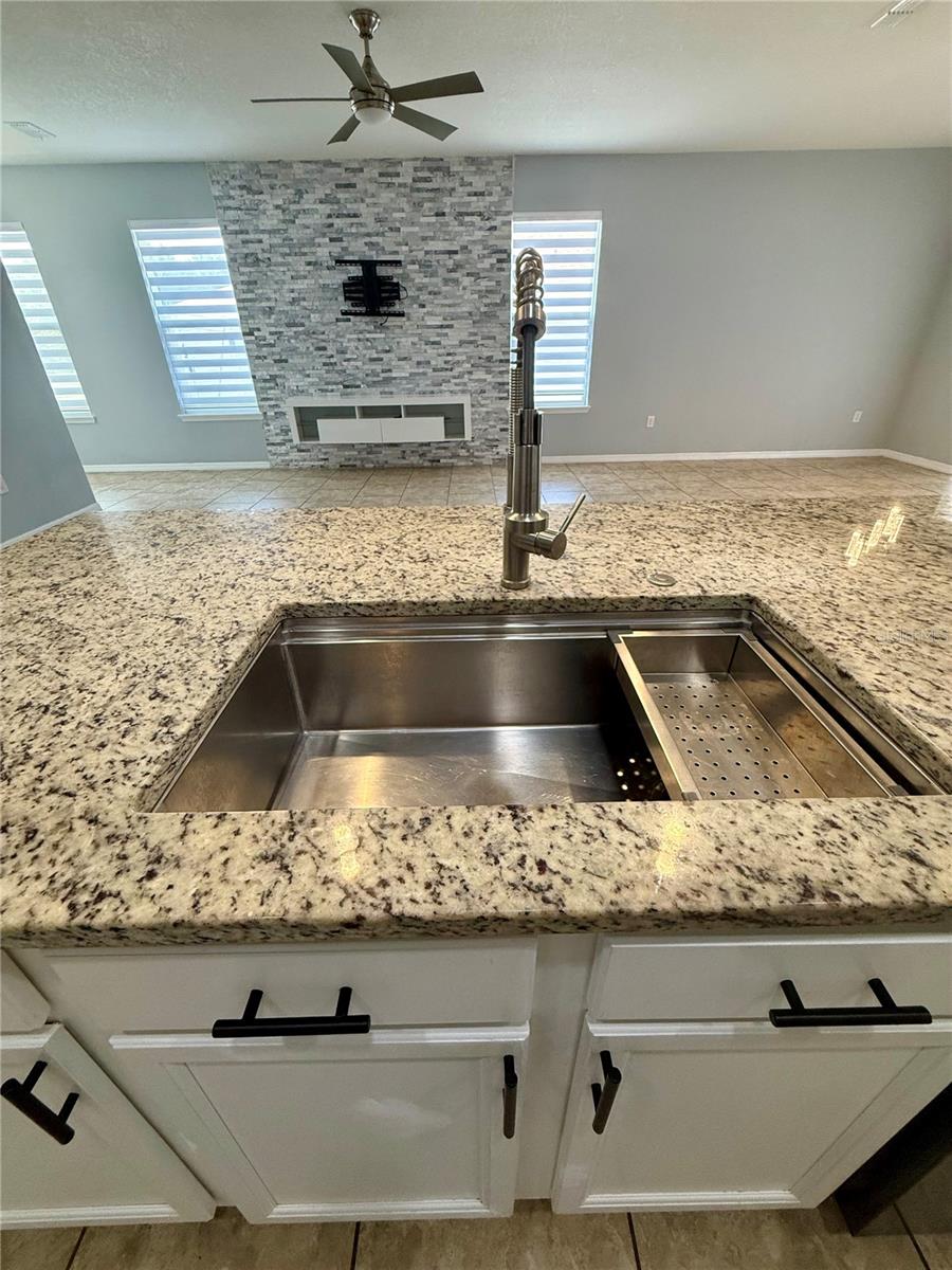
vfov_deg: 102.1
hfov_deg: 85.7
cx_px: 476
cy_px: 635
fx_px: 513
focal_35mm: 14
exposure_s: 1/120
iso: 320
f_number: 2.2
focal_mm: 2.22
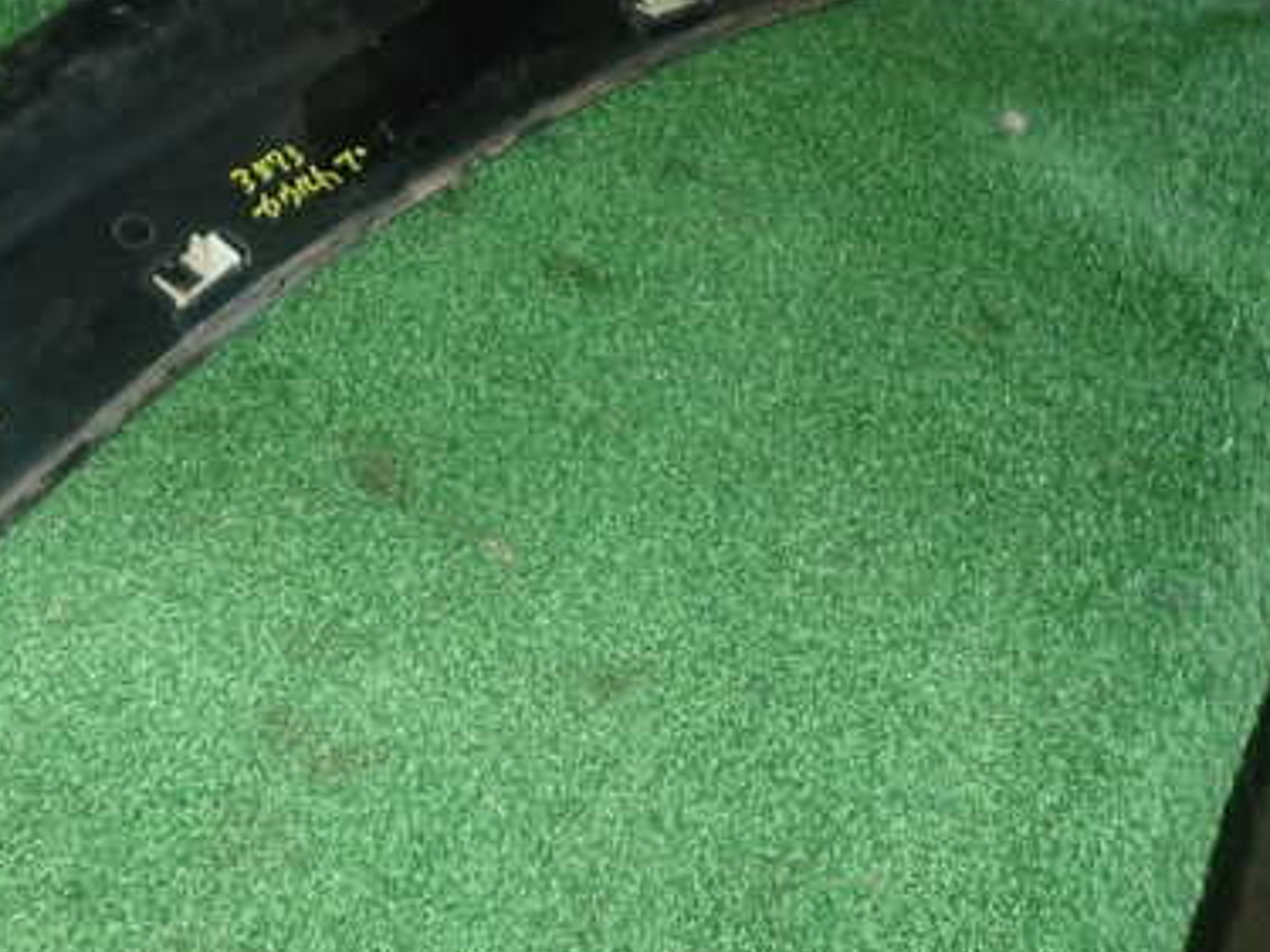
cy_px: 329
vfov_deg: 35.6
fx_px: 1467
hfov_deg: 45.8
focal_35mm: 40
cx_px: 379
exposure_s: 1/30
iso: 400
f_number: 5.6
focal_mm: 4.5
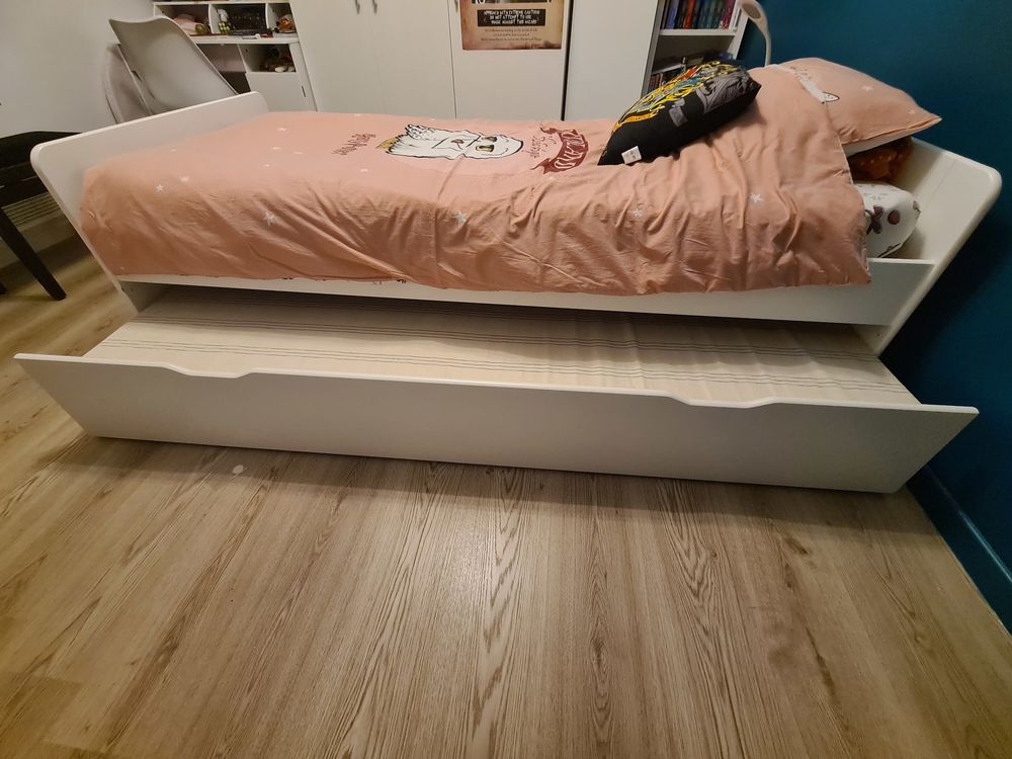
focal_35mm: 13
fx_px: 380
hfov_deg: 106.2
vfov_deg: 89.9
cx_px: 506
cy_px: 380
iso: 640
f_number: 2.2
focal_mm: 2.2
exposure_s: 1/25
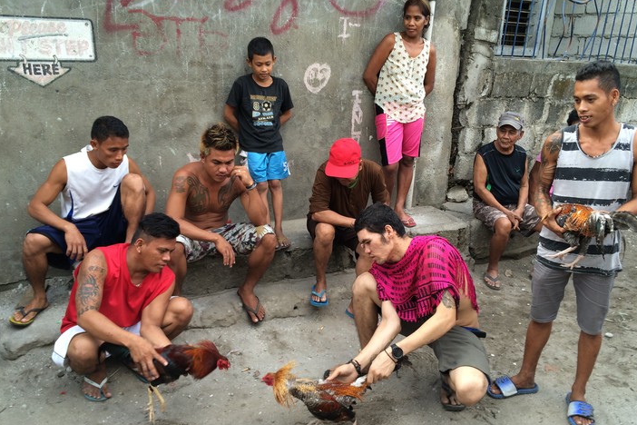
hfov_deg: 58.7
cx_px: 324
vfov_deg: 41.1
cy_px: 222
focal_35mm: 32
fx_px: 566
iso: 40
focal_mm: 4.12
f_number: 2.2
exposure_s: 1/60
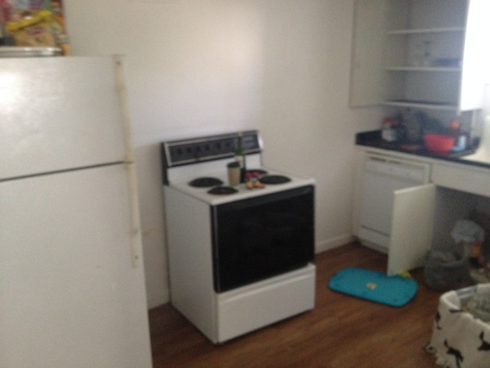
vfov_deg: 40.7
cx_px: 245
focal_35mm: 35
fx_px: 495
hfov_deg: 52.6
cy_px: 184
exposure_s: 1/20
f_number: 2.4
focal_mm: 4.28
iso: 400
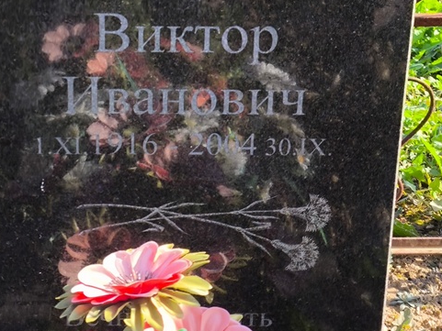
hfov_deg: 23.4
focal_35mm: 83
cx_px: 134
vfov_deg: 17.7
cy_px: 77
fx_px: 1060
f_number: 1.7
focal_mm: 4.71
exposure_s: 1/324
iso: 50
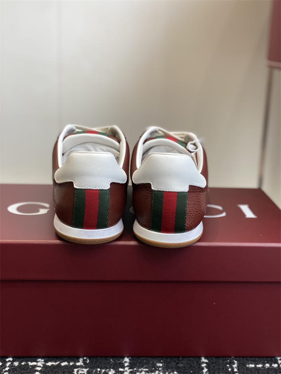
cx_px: 140
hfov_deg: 28.0
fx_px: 563
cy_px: 187
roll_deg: -1.5
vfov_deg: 36.8
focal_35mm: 52
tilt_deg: -14.9
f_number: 2
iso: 64
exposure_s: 1/122
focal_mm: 6
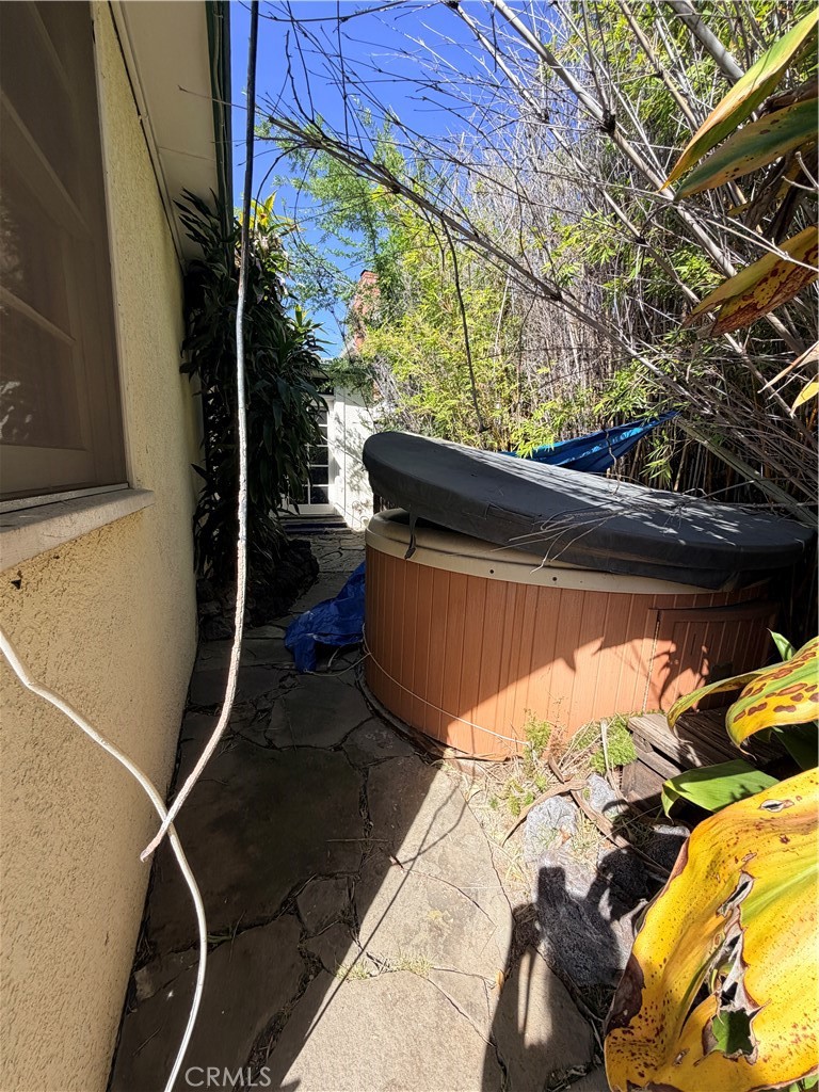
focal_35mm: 14
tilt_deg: -10.7
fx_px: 442
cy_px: 546
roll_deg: -2.3
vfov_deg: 102.1
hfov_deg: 85.7
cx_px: 410
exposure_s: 1/625
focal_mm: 2.22
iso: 40
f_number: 2.2
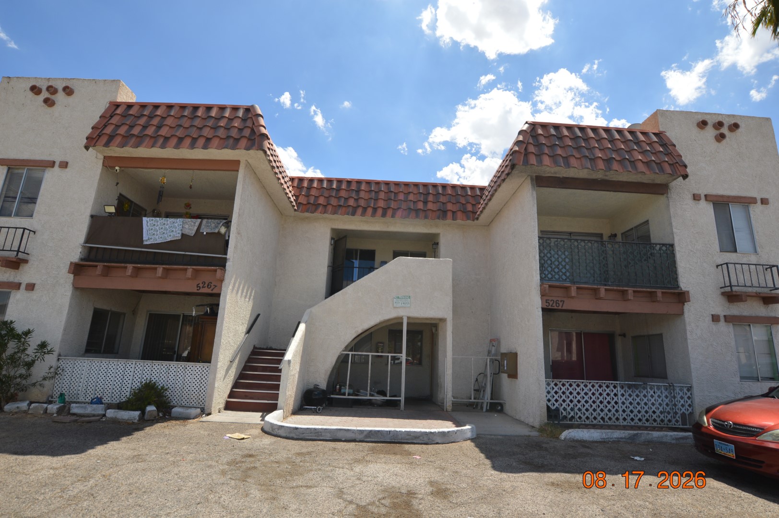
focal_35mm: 18
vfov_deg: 67.3
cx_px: 390
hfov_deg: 90.0
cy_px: 259
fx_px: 389
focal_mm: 12
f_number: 9
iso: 100
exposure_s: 1/200
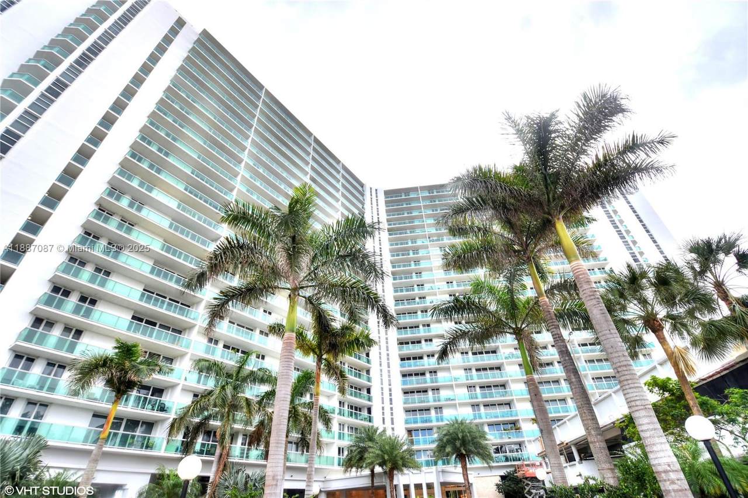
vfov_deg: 73.7
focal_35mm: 16
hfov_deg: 96.8
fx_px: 332
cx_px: 374
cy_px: 249
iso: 100
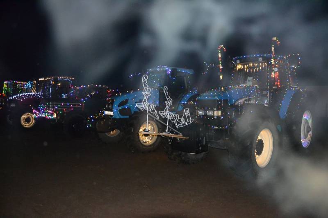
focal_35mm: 27
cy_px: 109
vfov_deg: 47.9
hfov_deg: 67.4
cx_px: 164
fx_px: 246
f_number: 3.5
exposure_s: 1/60
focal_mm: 18
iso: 3200
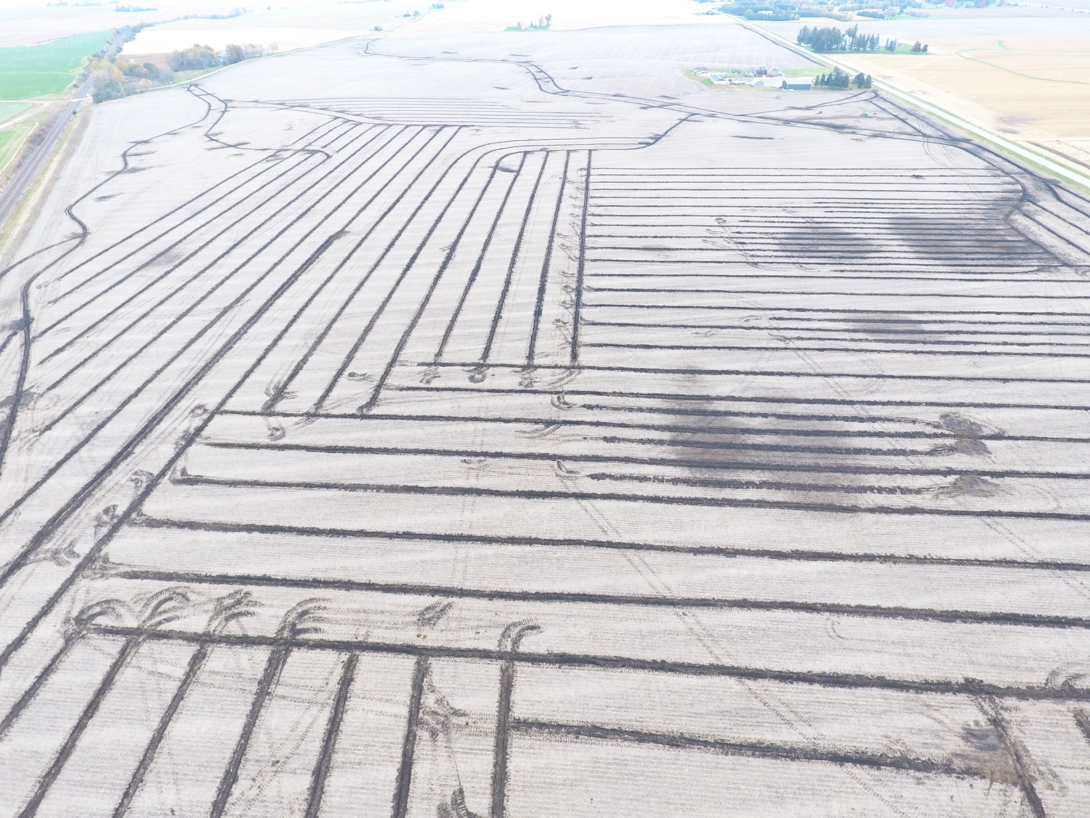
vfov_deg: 66.0
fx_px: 630
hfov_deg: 81.7
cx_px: 545
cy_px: 409
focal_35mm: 20
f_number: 2.8
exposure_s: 1/50
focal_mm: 3.61
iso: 131
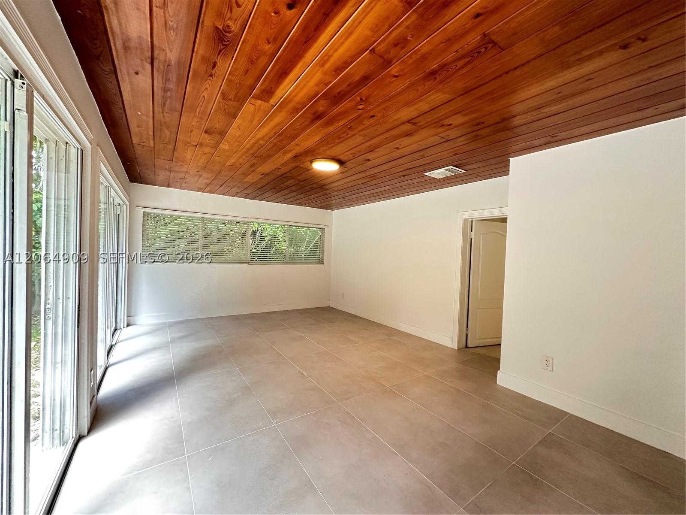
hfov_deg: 102.1
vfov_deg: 85.7
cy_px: 258
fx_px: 277
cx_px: 343
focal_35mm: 14
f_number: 2.2
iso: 320
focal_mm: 2.22
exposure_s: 1/66
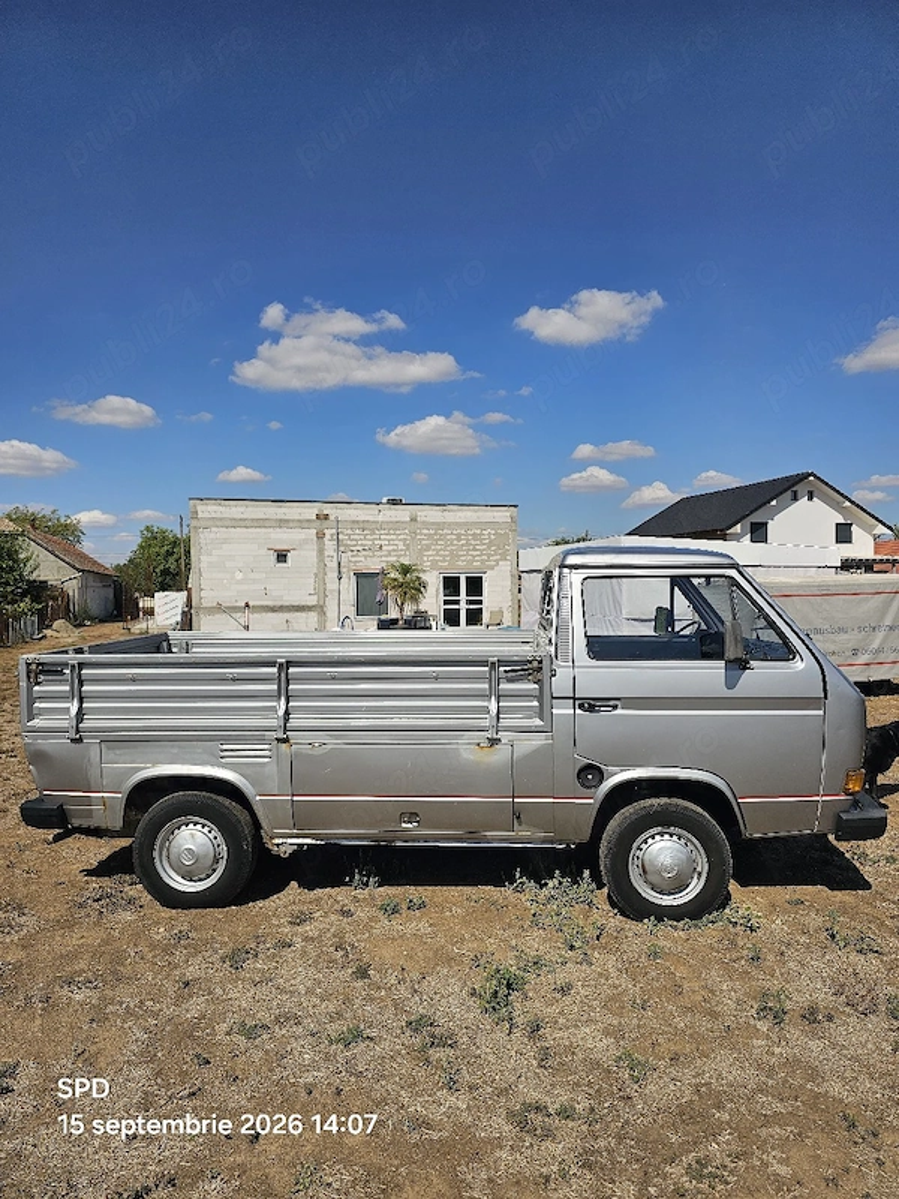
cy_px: 600
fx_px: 796
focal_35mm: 23
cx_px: 450
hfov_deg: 58.9
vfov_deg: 73.9
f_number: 1.7
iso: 10
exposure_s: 1/1667
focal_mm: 6.3
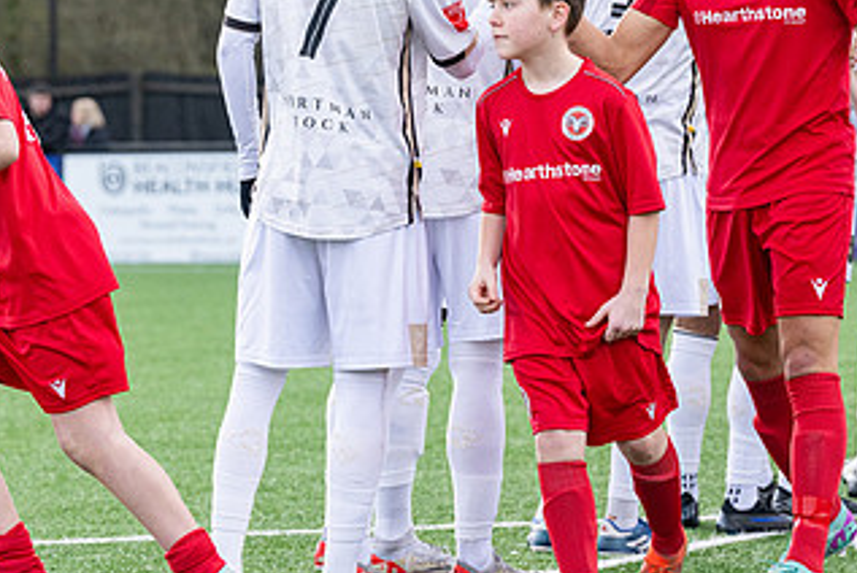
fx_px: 4646
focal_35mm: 195
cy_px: 221
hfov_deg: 10.5
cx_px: 496
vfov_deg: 7.1
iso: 800
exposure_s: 1/1600
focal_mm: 102
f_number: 4
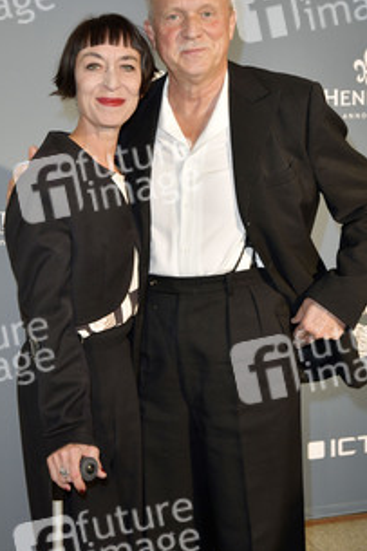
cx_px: 159
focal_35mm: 55
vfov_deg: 36.3
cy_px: 271
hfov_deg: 24.6
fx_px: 842
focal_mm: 42
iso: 1250
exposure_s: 1/200
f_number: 5.6
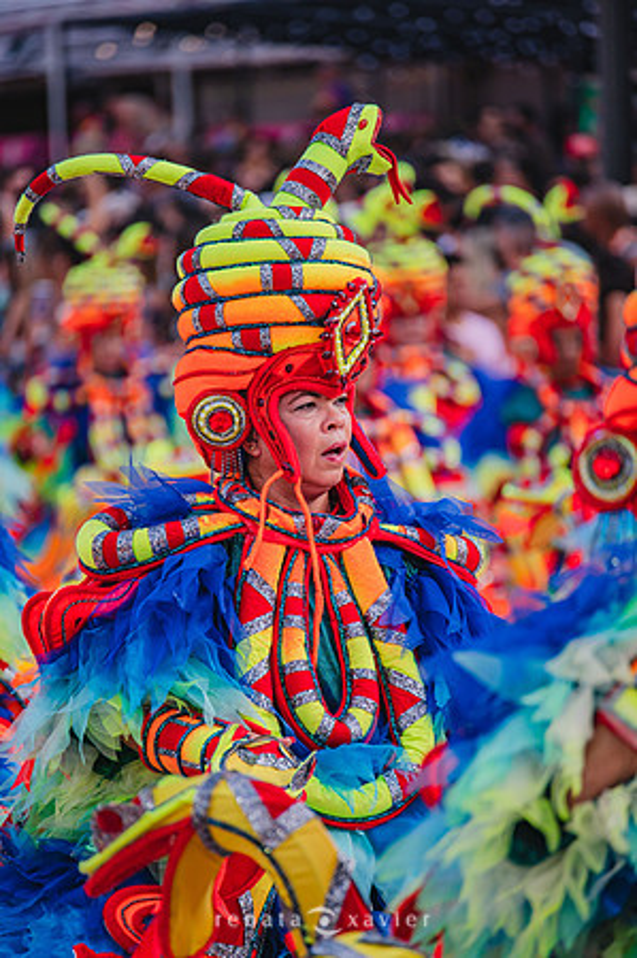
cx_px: 318
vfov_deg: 6.9
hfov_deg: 4.6
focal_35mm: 300
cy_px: 479
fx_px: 7980
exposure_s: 1/1600
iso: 640
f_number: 5.6
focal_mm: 300
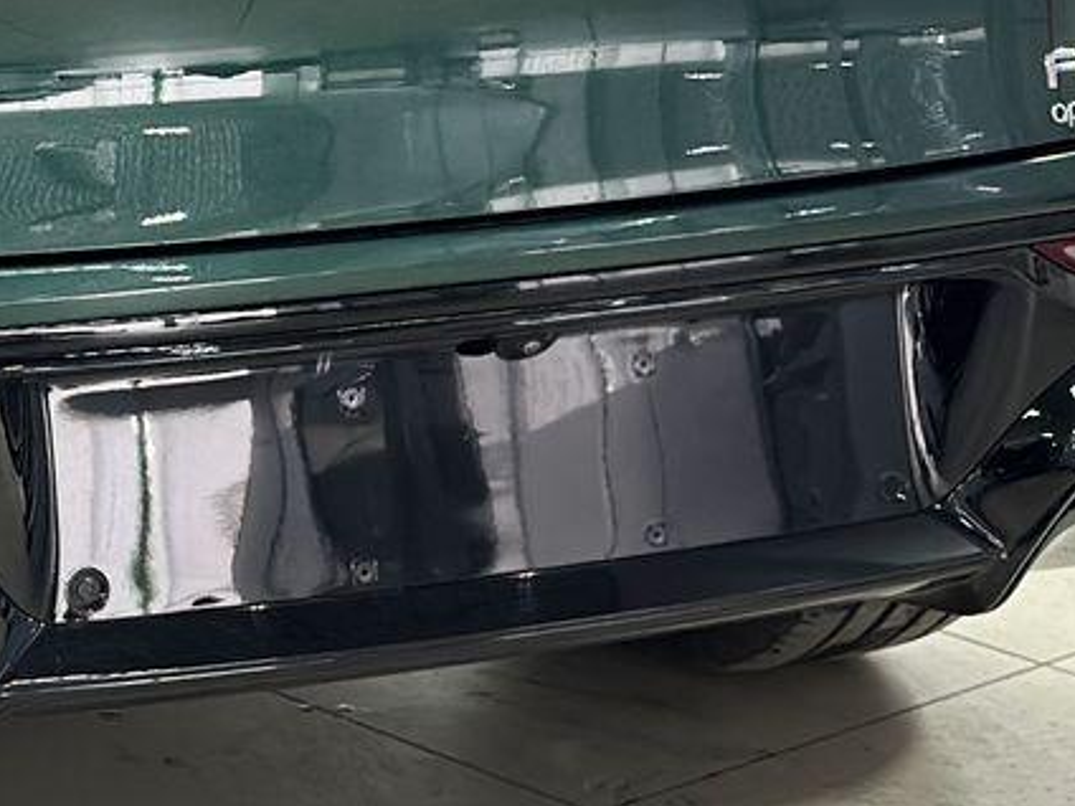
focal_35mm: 163
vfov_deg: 9.0
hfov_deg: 11.8
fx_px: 5062
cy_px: -134
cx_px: -251
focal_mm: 6.86
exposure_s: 1/60
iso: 160
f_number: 1.78
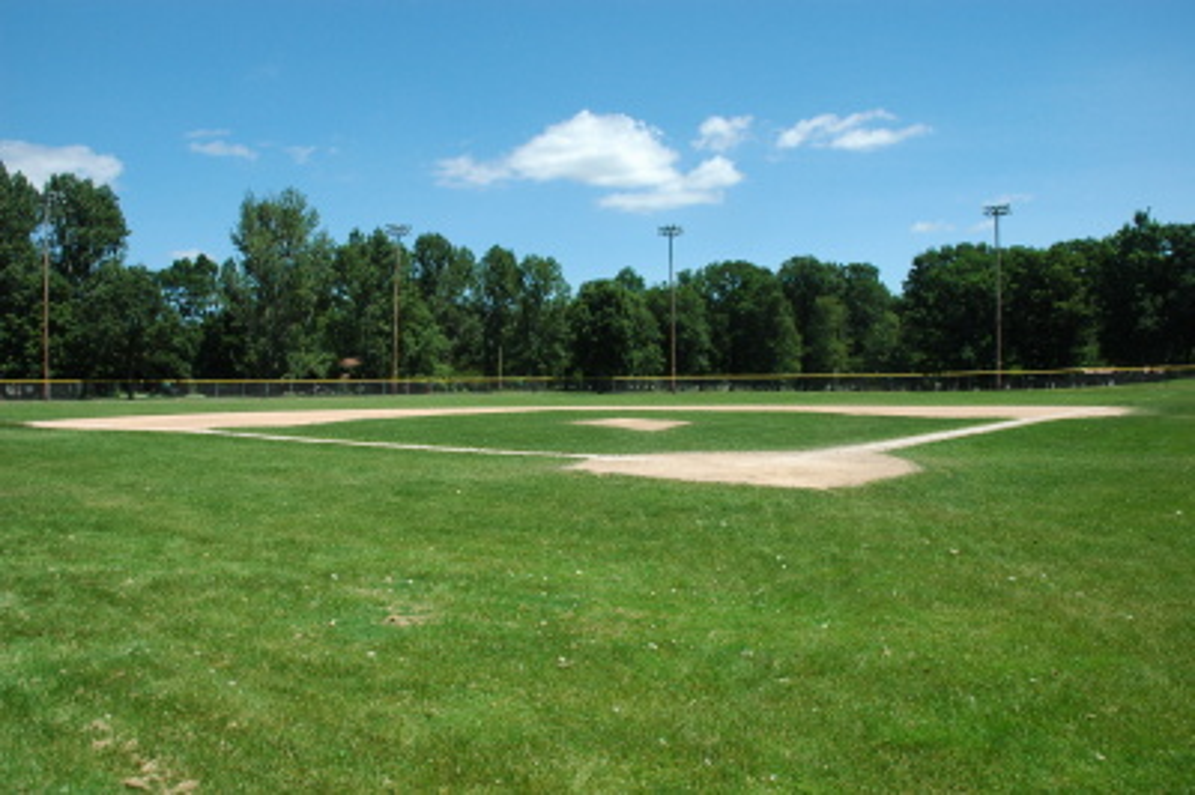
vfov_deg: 47.9
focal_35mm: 27
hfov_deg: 67.4
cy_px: 398
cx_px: 598
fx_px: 895
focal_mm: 18
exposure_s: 1/400
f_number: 11
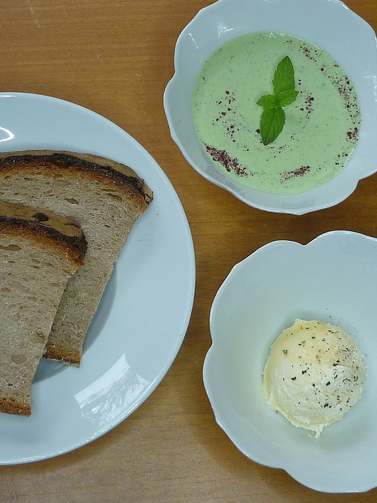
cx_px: 150
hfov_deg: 21.9
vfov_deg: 29.0
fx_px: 973
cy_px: 251
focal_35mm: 67
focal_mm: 5.5
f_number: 2.8
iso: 80
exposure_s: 1/50
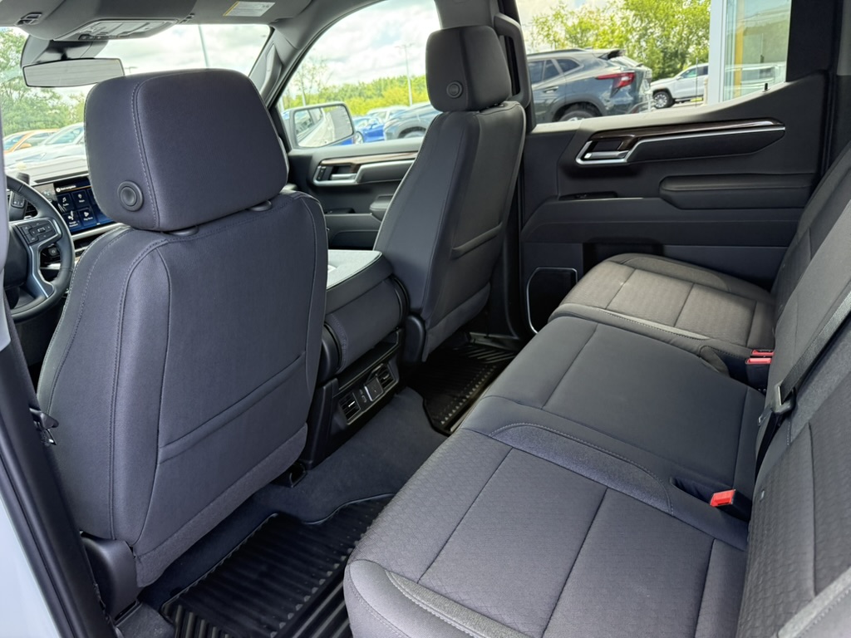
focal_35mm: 24
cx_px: 426
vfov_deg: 56.8
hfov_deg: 71.6
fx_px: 590
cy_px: 319
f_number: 1.78
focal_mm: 6.76
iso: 200
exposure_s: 1/184
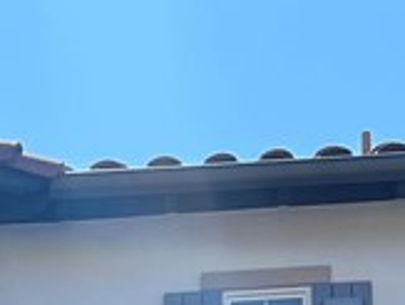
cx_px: -139
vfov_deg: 8.0
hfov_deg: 11.7
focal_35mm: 163
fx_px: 1911
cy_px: 885
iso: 50
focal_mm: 5.7
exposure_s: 1/1431
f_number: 1.5
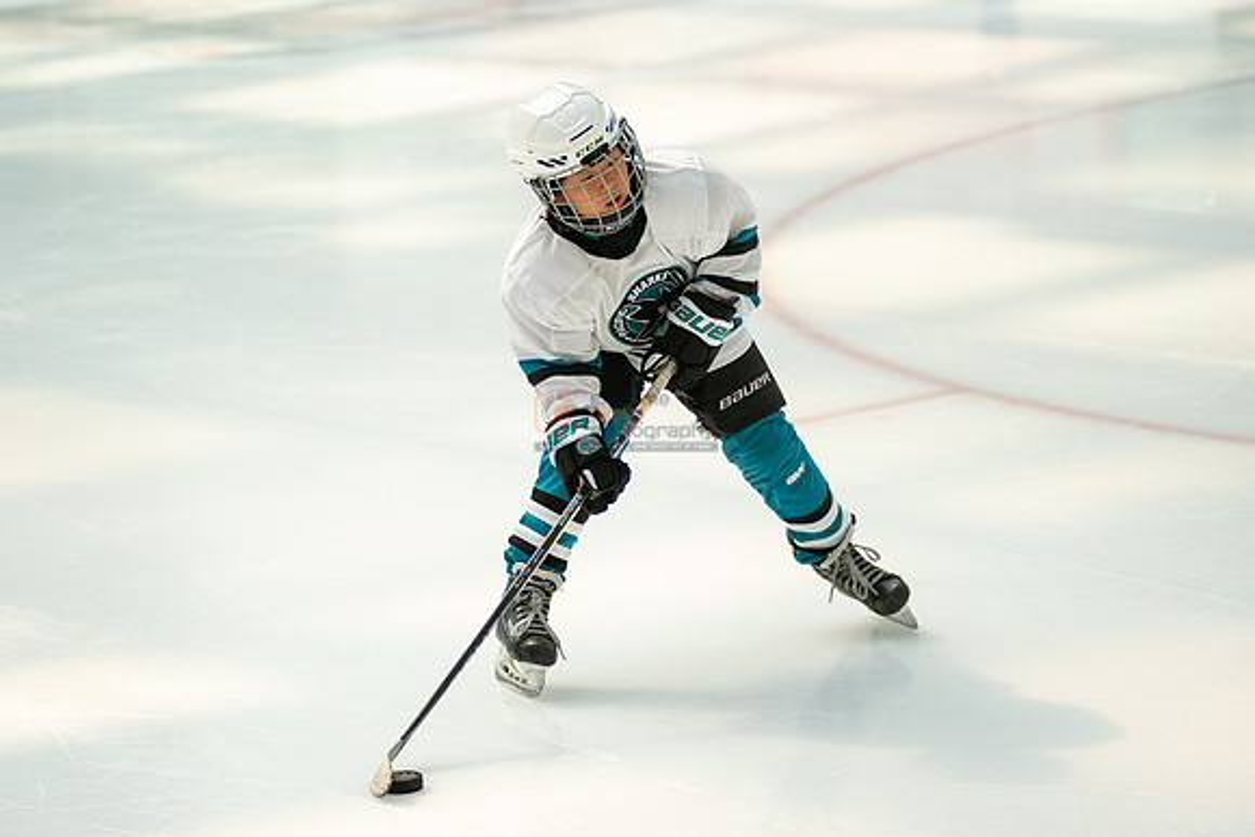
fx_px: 5630
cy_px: 444
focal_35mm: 161
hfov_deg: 12.7
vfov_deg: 8.5
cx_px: 587
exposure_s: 1/2500
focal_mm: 140
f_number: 3.2
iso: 1600
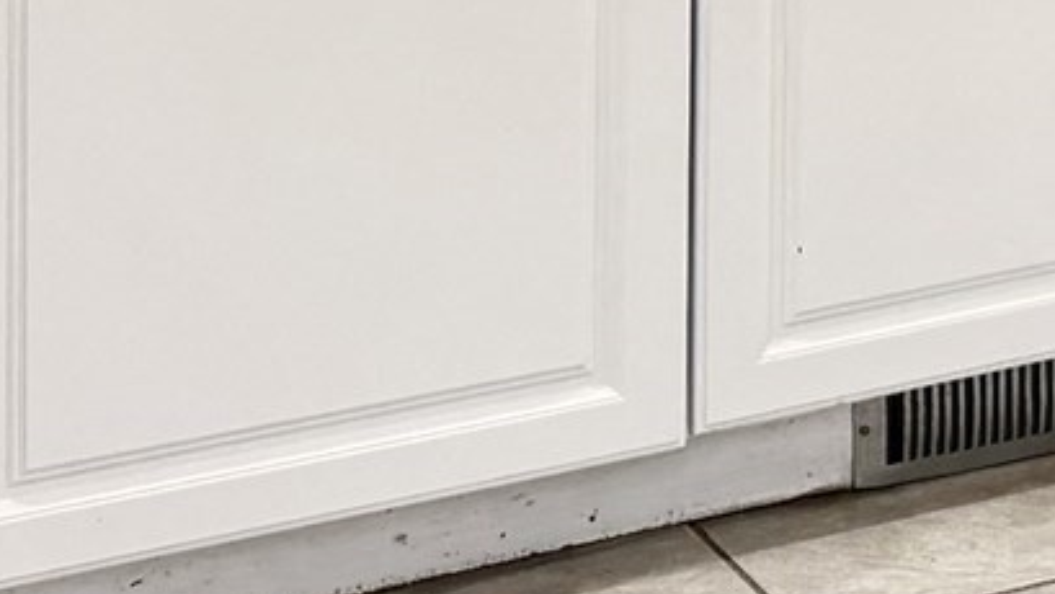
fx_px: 3664
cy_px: -937
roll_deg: -0.3
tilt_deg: -0.4
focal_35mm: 131
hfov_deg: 15.1
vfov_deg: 8.3
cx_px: 1633
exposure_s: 1/120
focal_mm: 6.76
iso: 125
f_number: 1.78
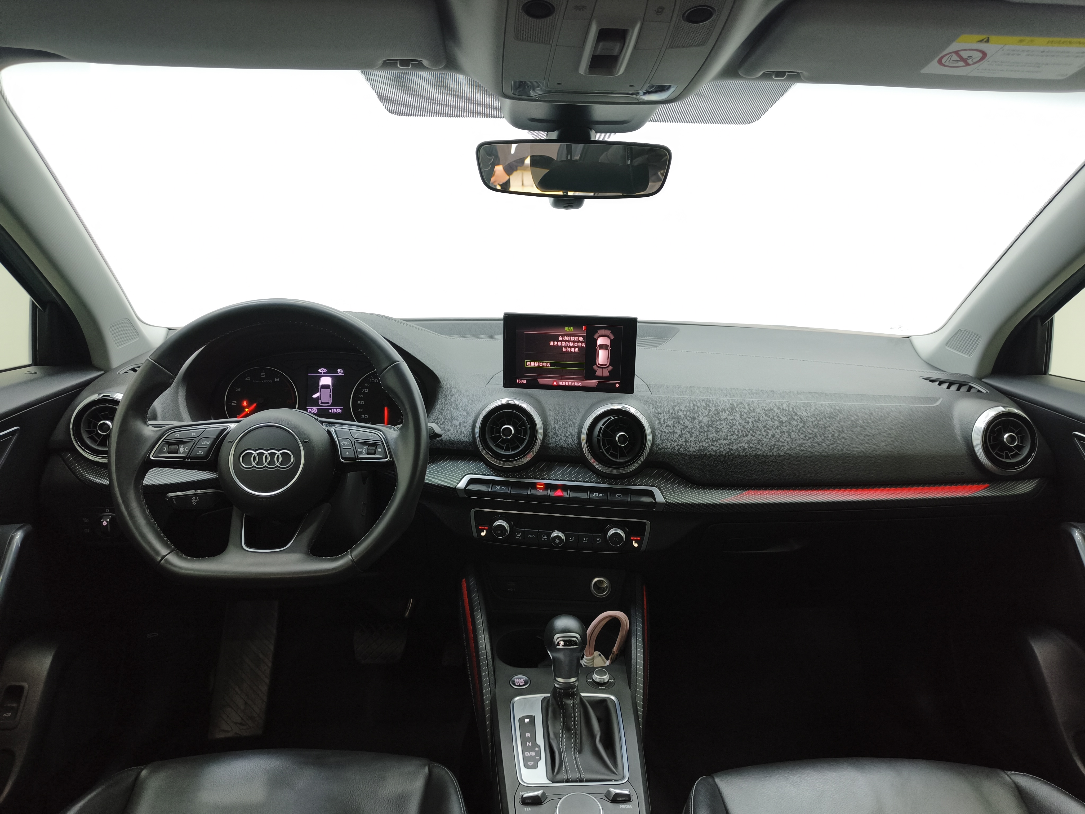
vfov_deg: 58.9
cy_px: 407
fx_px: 721
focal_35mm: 23
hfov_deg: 73.9
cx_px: 542
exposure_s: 1/50
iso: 200
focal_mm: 5.56
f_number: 1.88
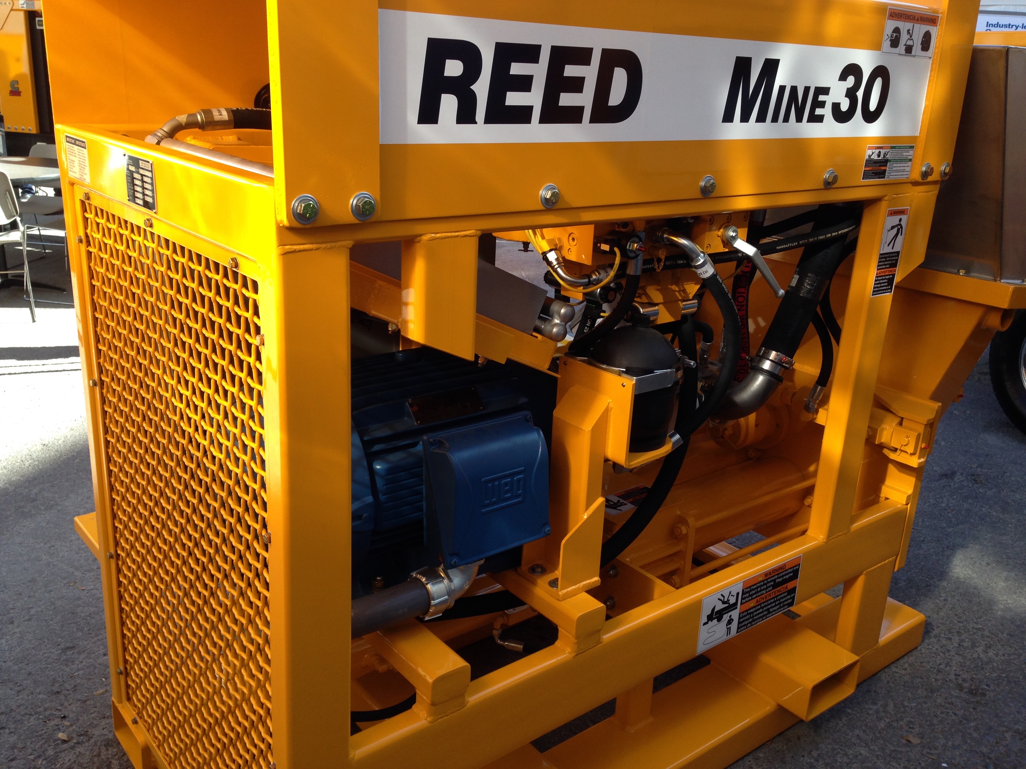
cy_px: 384
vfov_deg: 42.9
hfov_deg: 55.4
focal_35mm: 33
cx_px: 513
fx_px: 978
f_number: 2.4
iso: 50
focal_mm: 4.12
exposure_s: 1/229
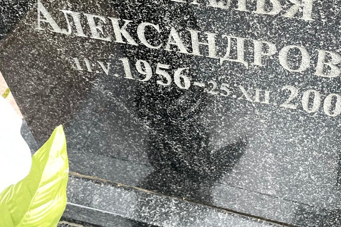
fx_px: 492
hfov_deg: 38.0
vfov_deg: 25.4
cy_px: 34
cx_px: 213
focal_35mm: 52
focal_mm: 4.2
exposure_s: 1/121
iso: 125
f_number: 1.6
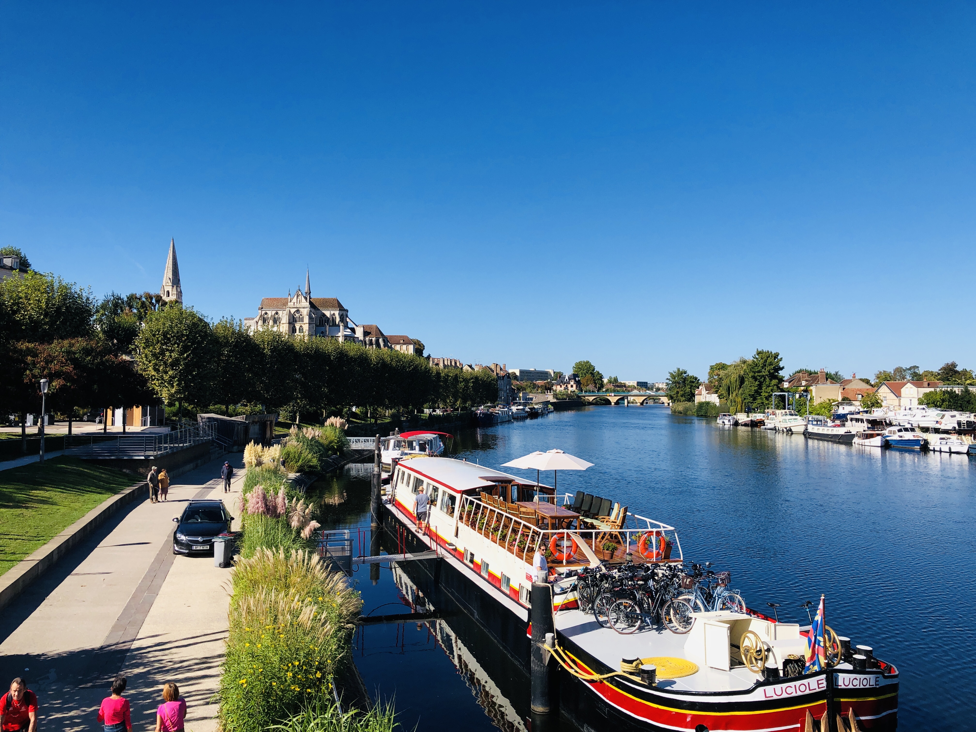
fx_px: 789
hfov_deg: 63.4
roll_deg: -0.1
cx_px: 488
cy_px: 366
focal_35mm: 28
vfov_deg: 49.7
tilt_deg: +4.3
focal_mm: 3.99
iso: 20
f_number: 1.8
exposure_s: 1/2404
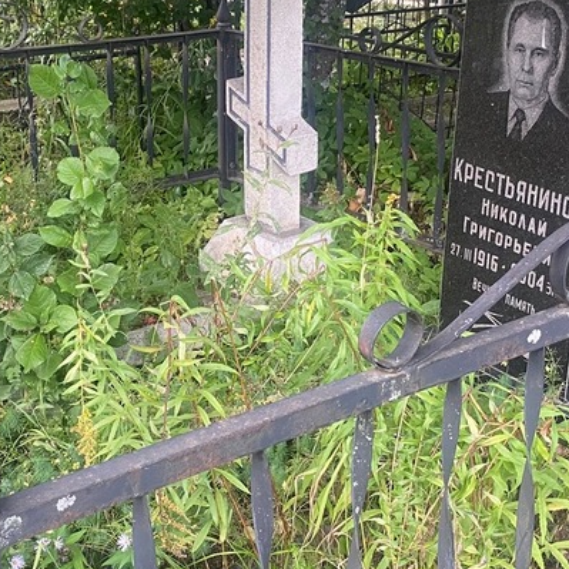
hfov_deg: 29.0
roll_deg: +0.8
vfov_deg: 29.1
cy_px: 292
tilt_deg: -20.1
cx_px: 230
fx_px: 1097
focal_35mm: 59
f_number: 1.8
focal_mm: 4.25
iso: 125
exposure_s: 1/93
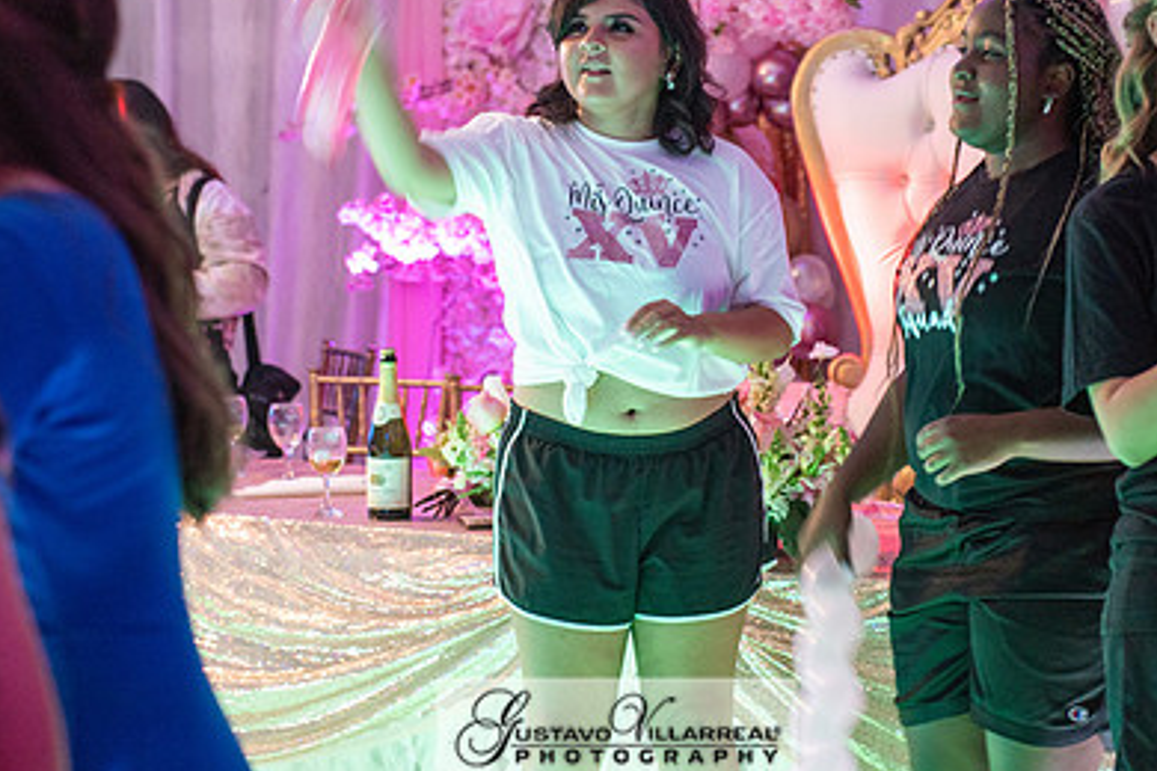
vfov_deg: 13.1
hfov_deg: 19.6
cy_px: 268
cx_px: 617
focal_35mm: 104
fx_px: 3342
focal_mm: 70
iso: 1250
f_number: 3.2
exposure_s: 1/60
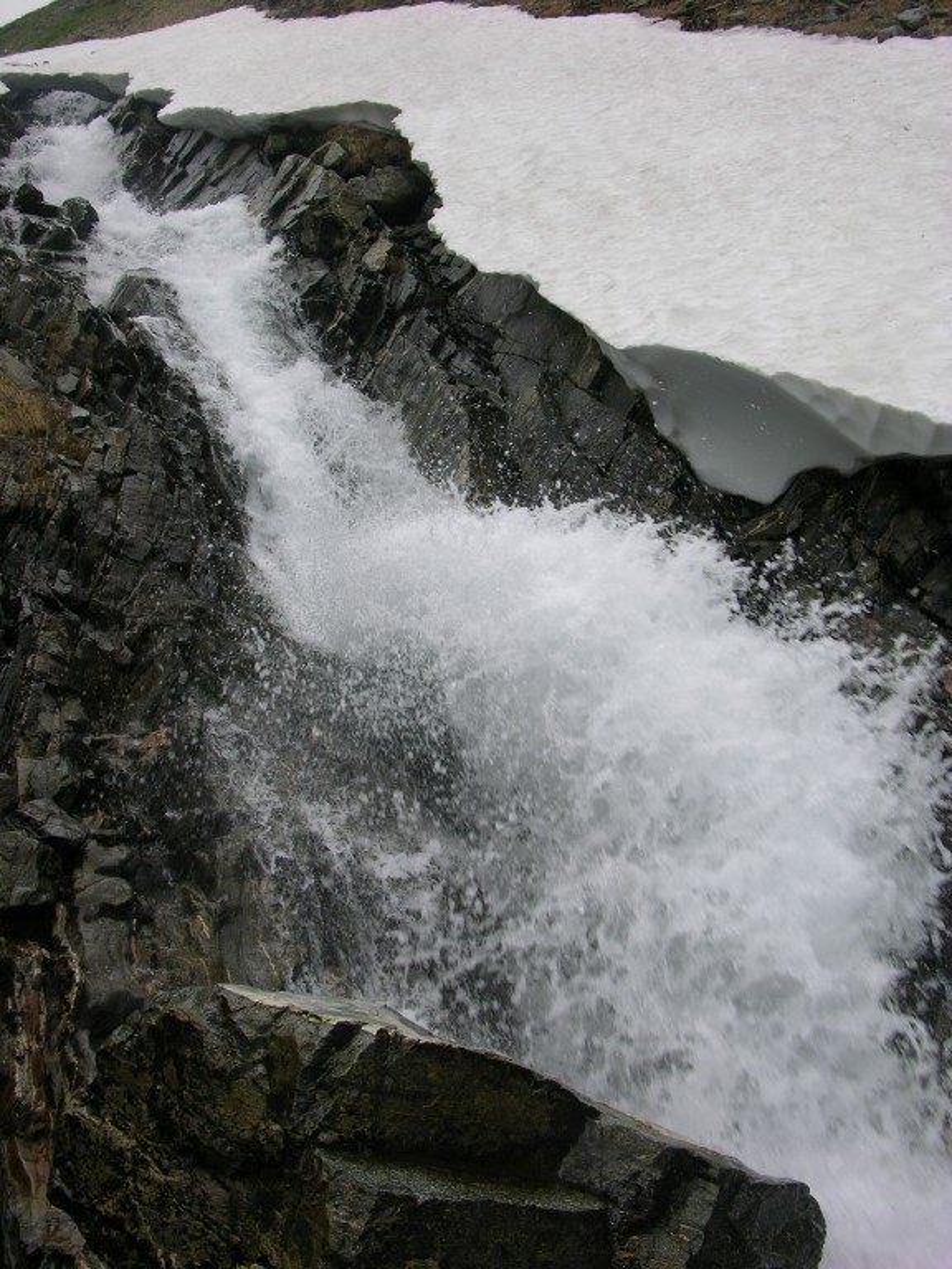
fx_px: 1283
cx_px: 476
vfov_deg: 52.6
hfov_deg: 40.7
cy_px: 634
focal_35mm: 35
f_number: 5.6
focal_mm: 8.9
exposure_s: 1/240
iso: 50
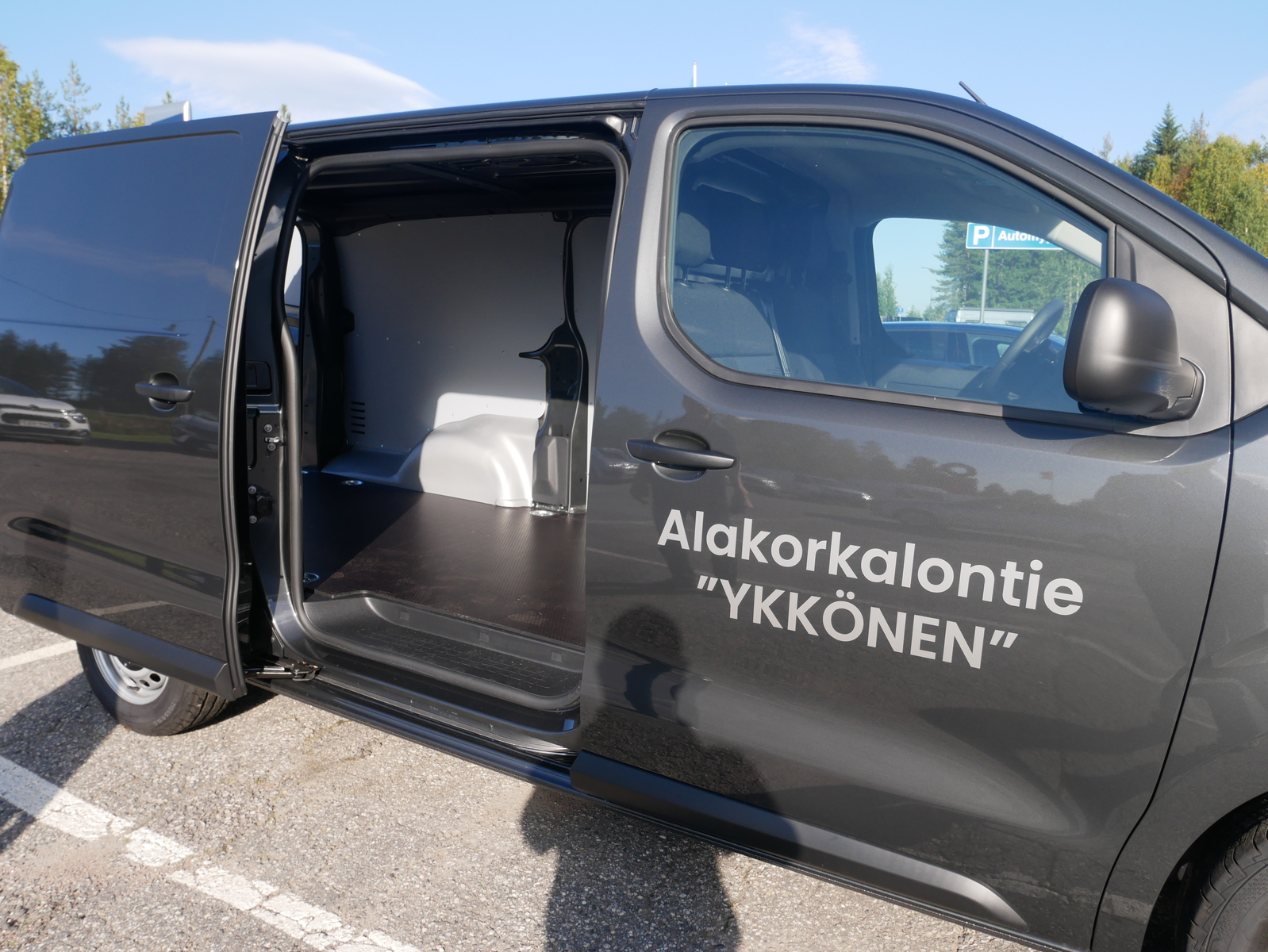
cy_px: 476
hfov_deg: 67.3
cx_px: 634
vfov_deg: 53.1
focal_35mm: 26
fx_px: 953
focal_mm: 13
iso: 200
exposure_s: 1/320
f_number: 6.3
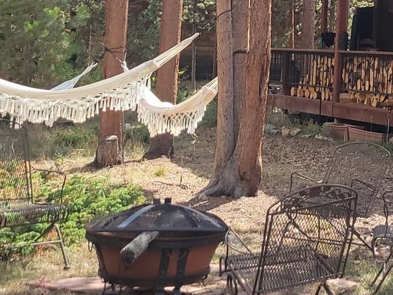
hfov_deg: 25.8
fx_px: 795
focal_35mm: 70
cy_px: -73
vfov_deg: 19.6
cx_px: 424
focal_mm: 5.4
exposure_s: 1/756
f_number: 1.8
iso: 40
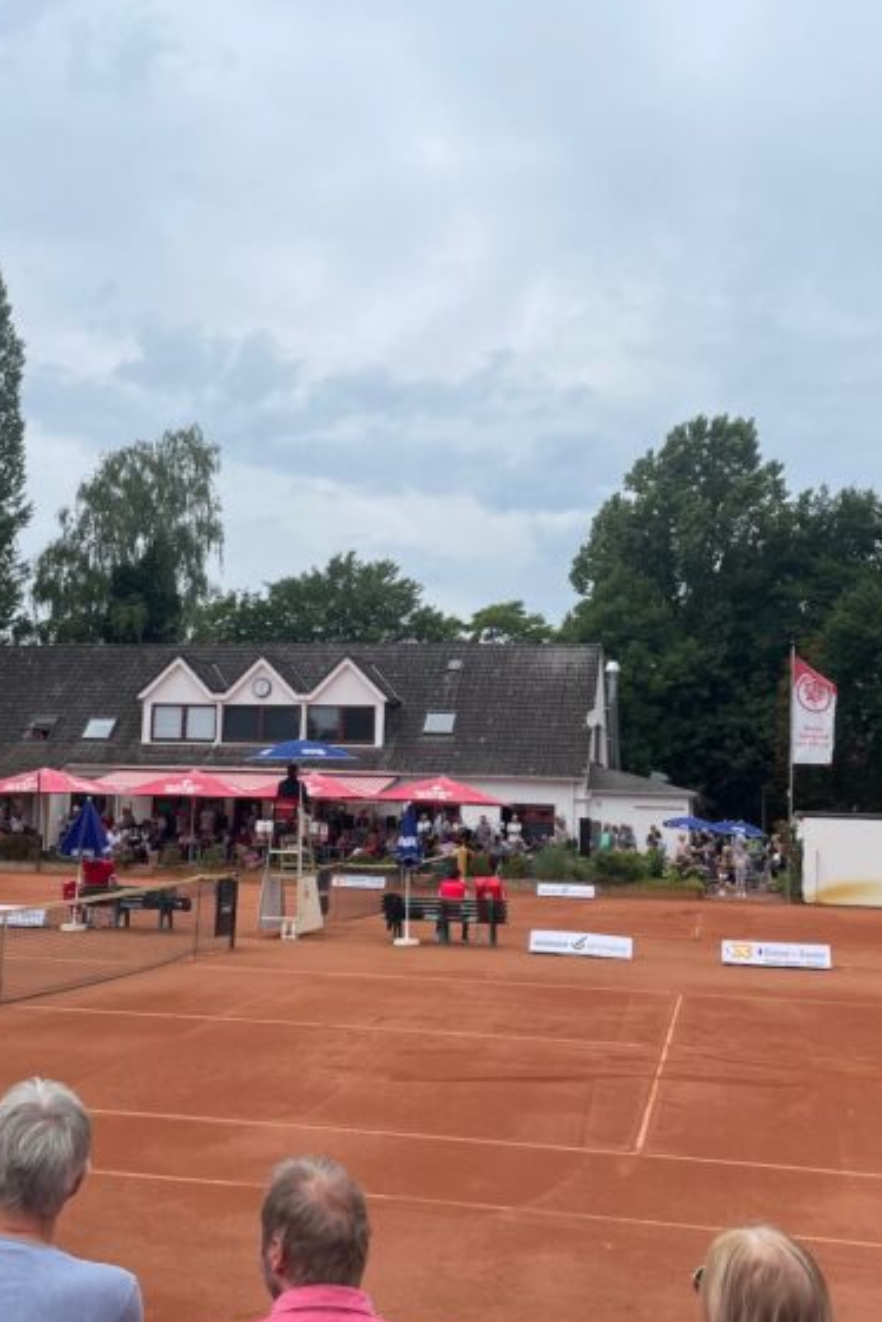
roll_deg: -1.6
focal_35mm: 37
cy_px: 665
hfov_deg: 35.9
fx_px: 1360
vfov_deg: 51.9
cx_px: 422
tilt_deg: +5.4
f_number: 1.6
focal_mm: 4.2
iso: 32
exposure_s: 1/4292
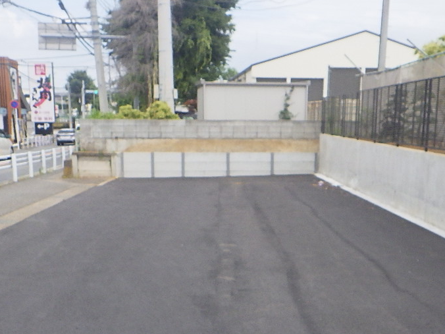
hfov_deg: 36.2
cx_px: 229
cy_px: 296
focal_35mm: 53
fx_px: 681
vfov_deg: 26.7
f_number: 4.2
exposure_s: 1/1000
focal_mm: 5
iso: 250
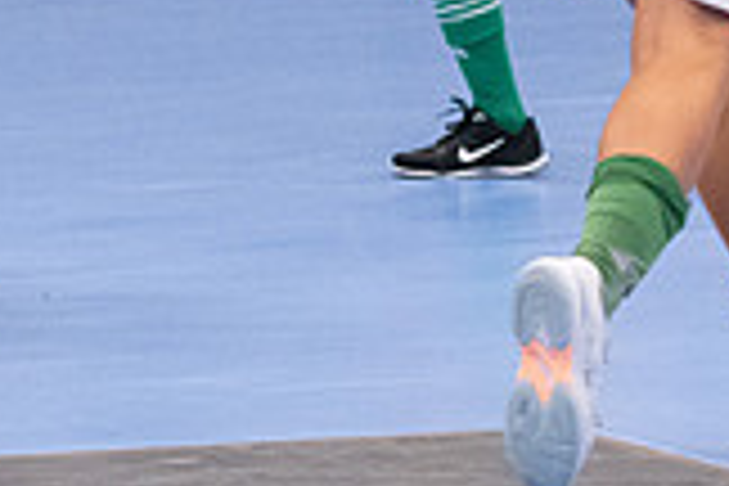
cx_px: -135
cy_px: -97
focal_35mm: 444
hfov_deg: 4.6
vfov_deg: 3.1
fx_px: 8990
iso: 4500
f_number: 3.2
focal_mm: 78
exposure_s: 1/640
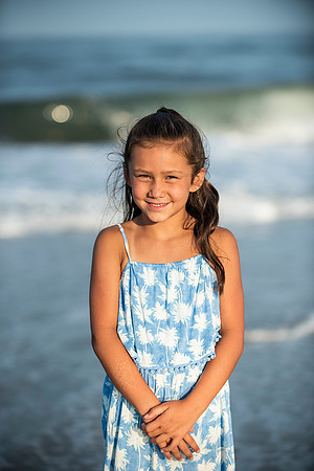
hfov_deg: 11.4
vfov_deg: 17.1
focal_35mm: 120
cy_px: 236
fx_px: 1570
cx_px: 157
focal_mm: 120
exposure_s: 1/4000
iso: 250
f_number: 3.2
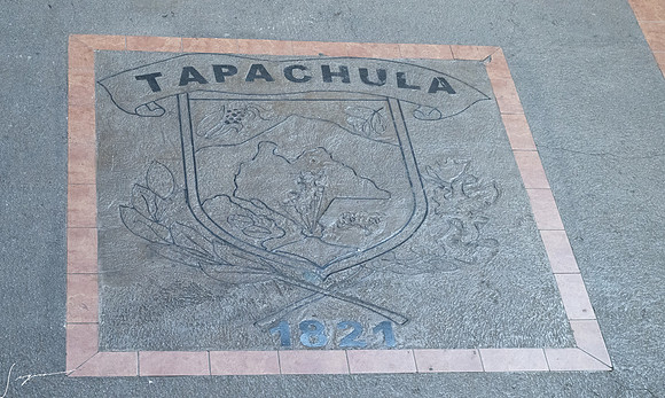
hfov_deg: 25.7
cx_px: 345
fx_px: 1459
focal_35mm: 81
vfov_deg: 15.5
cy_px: 155
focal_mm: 62
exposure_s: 1/250
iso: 8000
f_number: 8
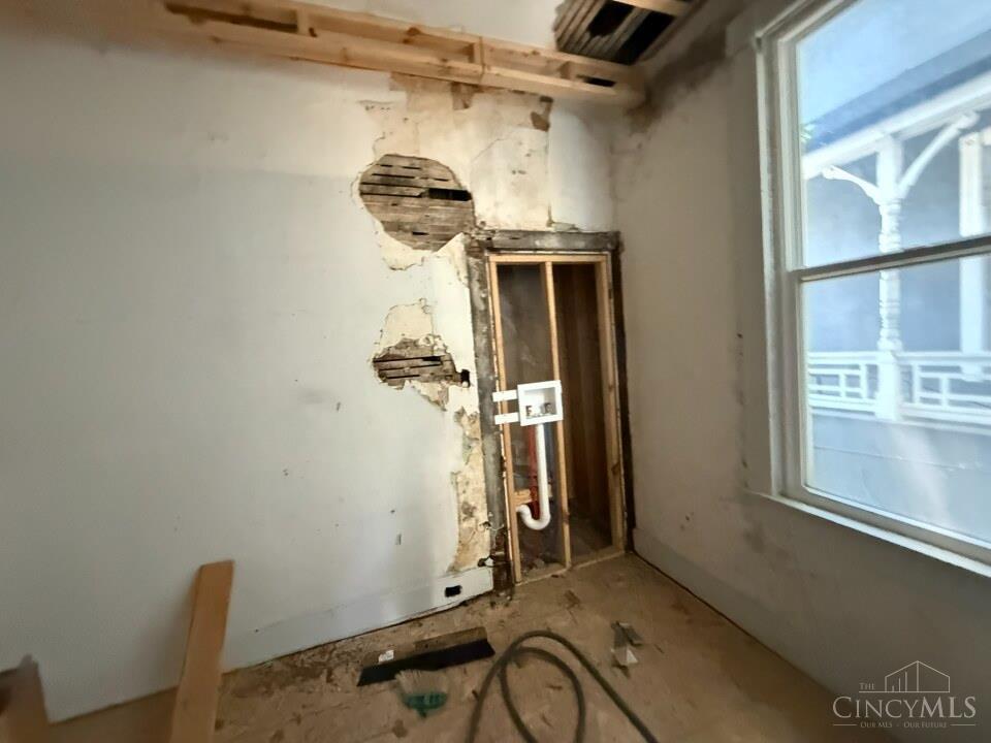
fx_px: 401
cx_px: 496
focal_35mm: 14
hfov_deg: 102.1
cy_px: 372
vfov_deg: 85.7
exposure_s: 1/56
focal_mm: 2.22
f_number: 2.2
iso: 1250
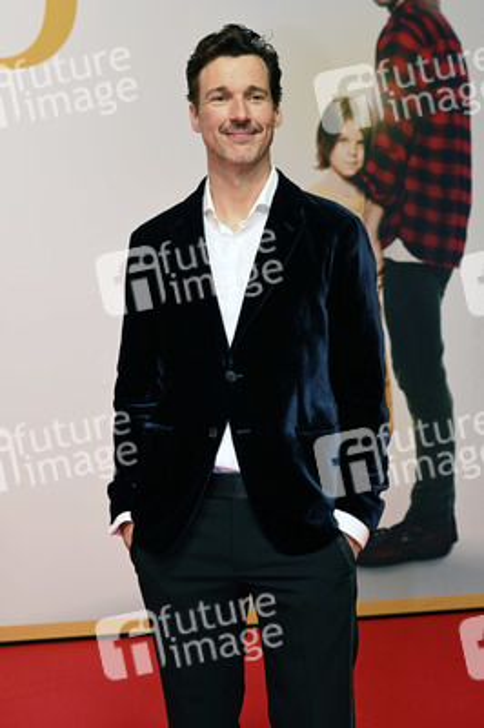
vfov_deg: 30.5
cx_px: 242
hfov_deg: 20.6
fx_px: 1333
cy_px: 364
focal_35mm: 66
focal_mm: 66
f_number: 5
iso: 640
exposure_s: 1/125
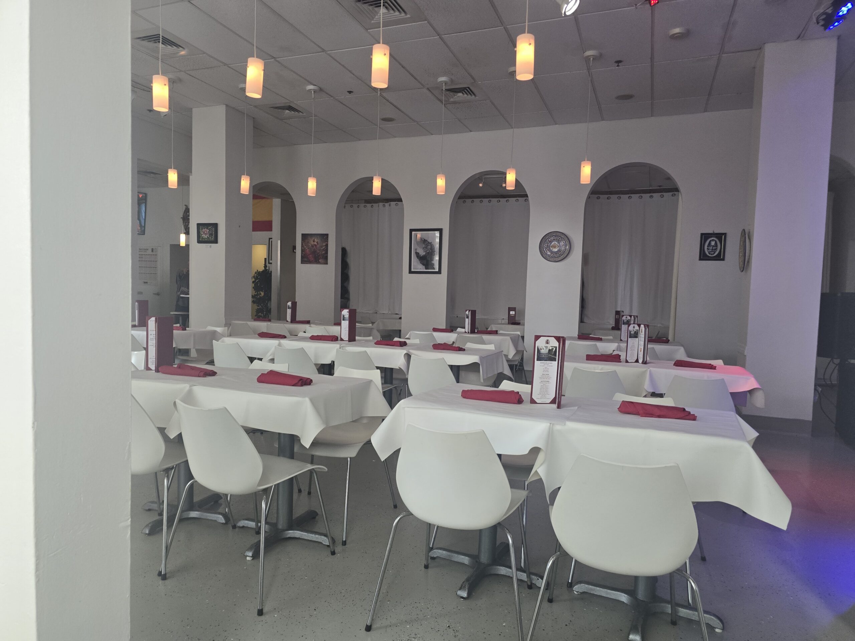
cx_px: 428
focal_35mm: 23
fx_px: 568
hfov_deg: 73.9
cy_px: 320
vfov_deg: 58.9
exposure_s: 1/120
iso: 160
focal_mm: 6.3
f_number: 1.7
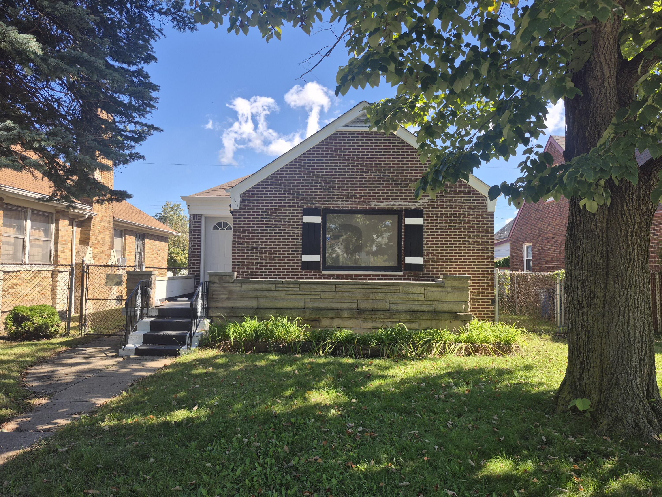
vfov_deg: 58.9
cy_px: 248
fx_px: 440
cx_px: 331
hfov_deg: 73.9
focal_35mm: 23
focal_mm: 5.4
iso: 25
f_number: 1.8
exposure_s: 1/752
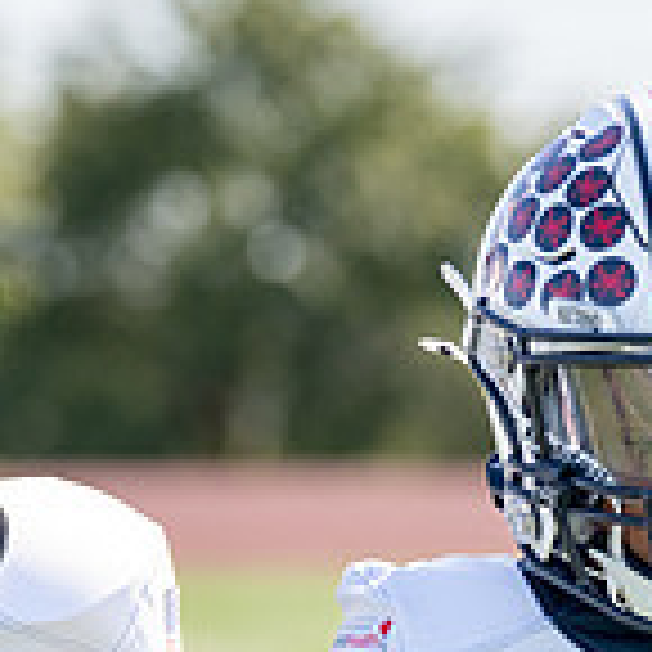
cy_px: 603
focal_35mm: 428
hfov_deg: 4.1
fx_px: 9121
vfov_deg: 4.1
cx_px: -133
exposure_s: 1/2000
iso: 250
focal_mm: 112
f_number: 2.8
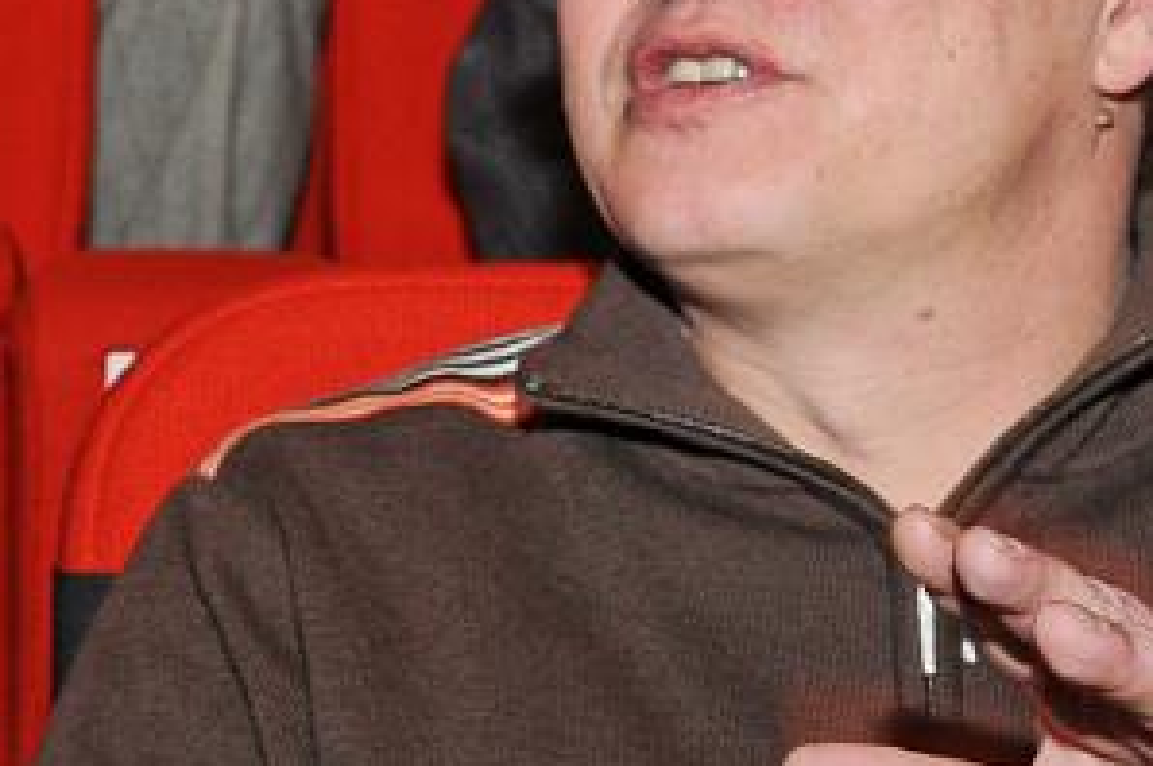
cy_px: 832
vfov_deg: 7.6
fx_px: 5759
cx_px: -253
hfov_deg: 11.2
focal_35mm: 180
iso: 400
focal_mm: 34
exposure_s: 1/60
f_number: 5.6
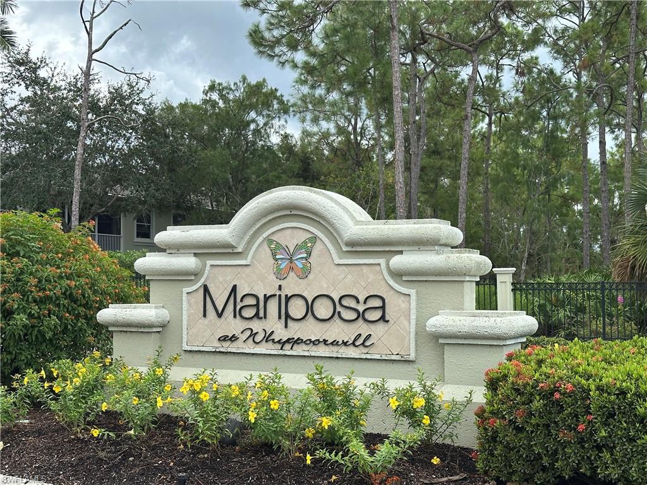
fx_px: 897
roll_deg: +0.3
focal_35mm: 48
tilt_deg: +3.1
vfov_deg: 30.3
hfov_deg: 39.7
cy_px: 242
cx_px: 324
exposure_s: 1/1289
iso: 64
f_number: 1.78
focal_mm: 6.86
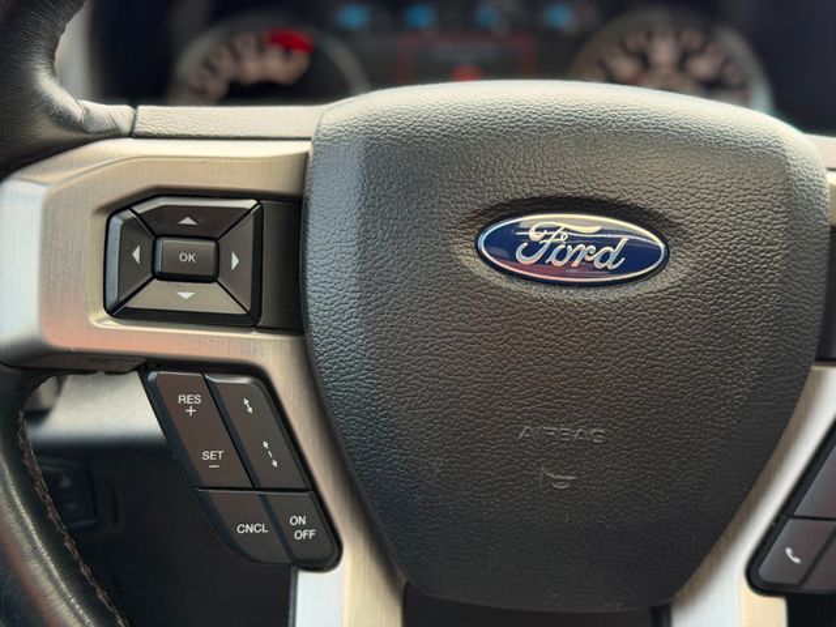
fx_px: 1159
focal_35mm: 48
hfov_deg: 39.7
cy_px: 314
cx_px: 418
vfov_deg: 30.3
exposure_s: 1/196
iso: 100
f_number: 1.78
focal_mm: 6.76
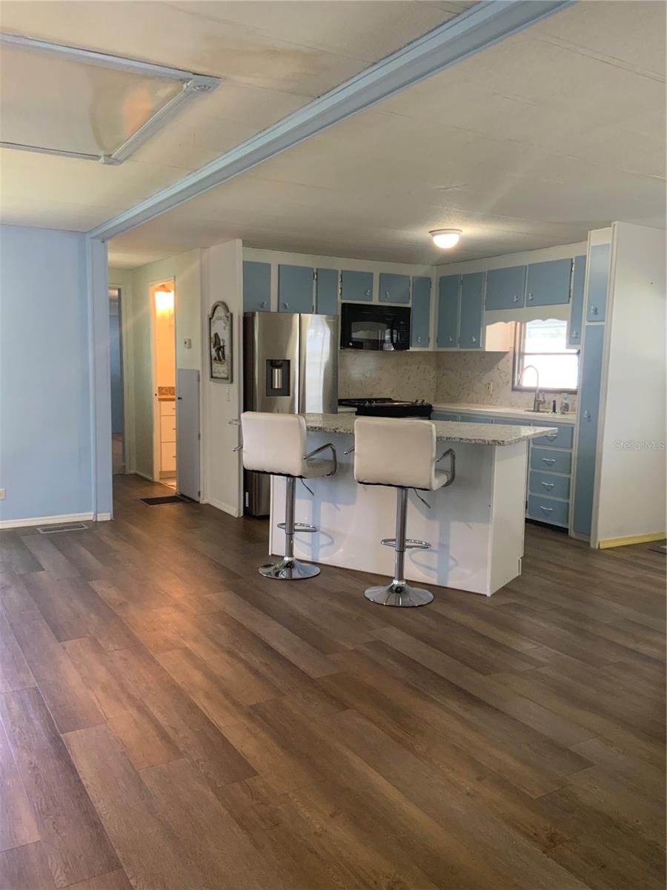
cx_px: 334
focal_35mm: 29
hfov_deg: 48.2
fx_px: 745
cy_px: 445
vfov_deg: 61.7
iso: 160
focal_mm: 3
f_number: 1.8
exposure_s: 1/60
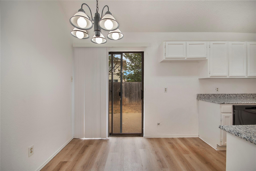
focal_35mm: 15
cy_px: 86
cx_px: 128
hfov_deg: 100.4
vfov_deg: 77.3
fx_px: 107
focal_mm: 10
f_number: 8
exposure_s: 1/80
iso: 100
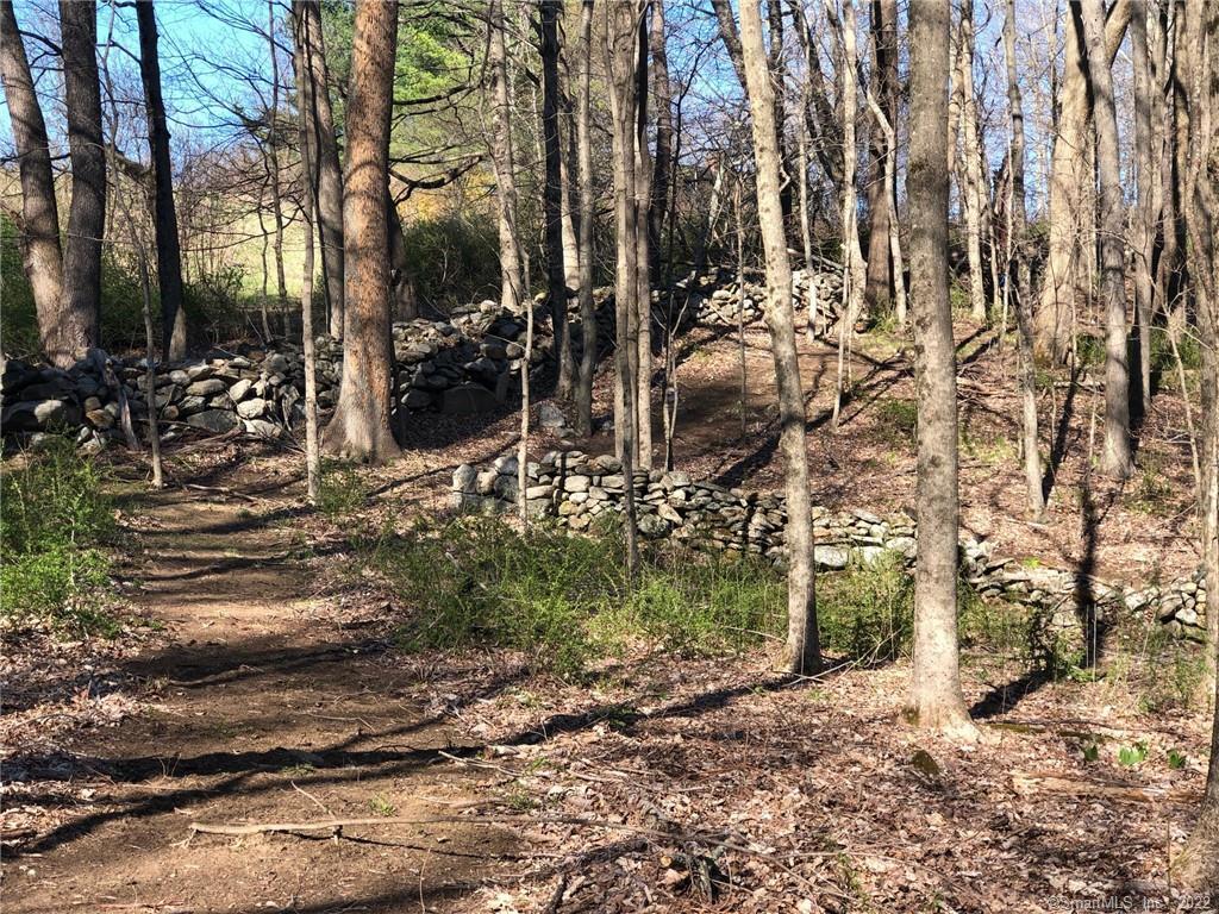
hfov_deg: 33.8
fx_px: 2007
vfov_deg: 25.7
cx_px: 610
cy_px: 457
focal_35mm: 57
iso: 20
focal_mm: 6.6
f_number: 2.8
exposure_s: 1/186
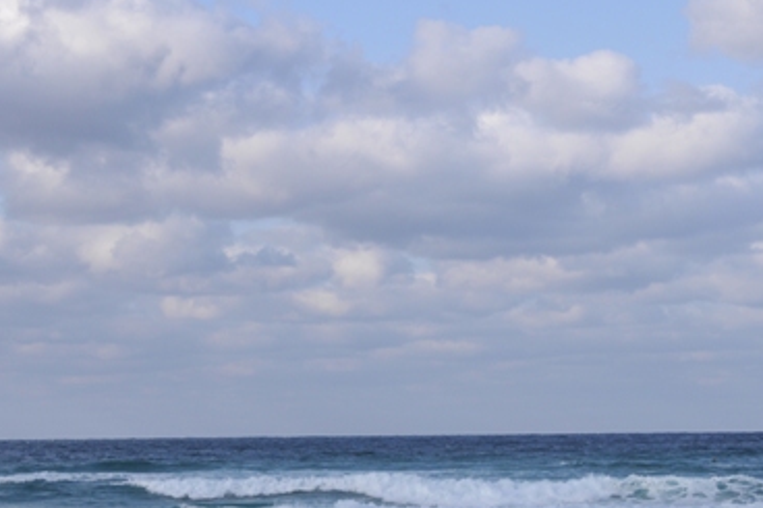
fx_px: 2097
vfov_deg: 13.8
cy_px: 383
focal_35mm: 99
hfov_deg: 20.6
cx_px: 352
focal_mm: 38
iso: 200
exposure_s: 1/500
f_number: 8
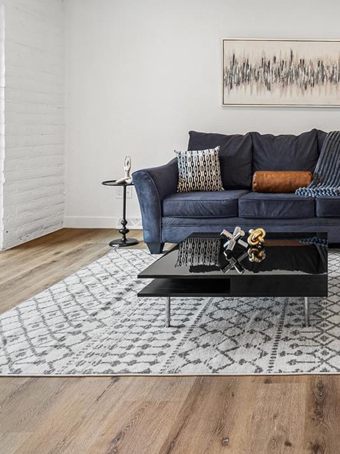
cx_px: 328
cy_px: 130
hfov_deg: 37.1
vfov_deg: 51.0
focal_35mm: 35
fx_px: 458
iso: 200
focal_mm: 16
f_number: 8
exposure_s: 1/2
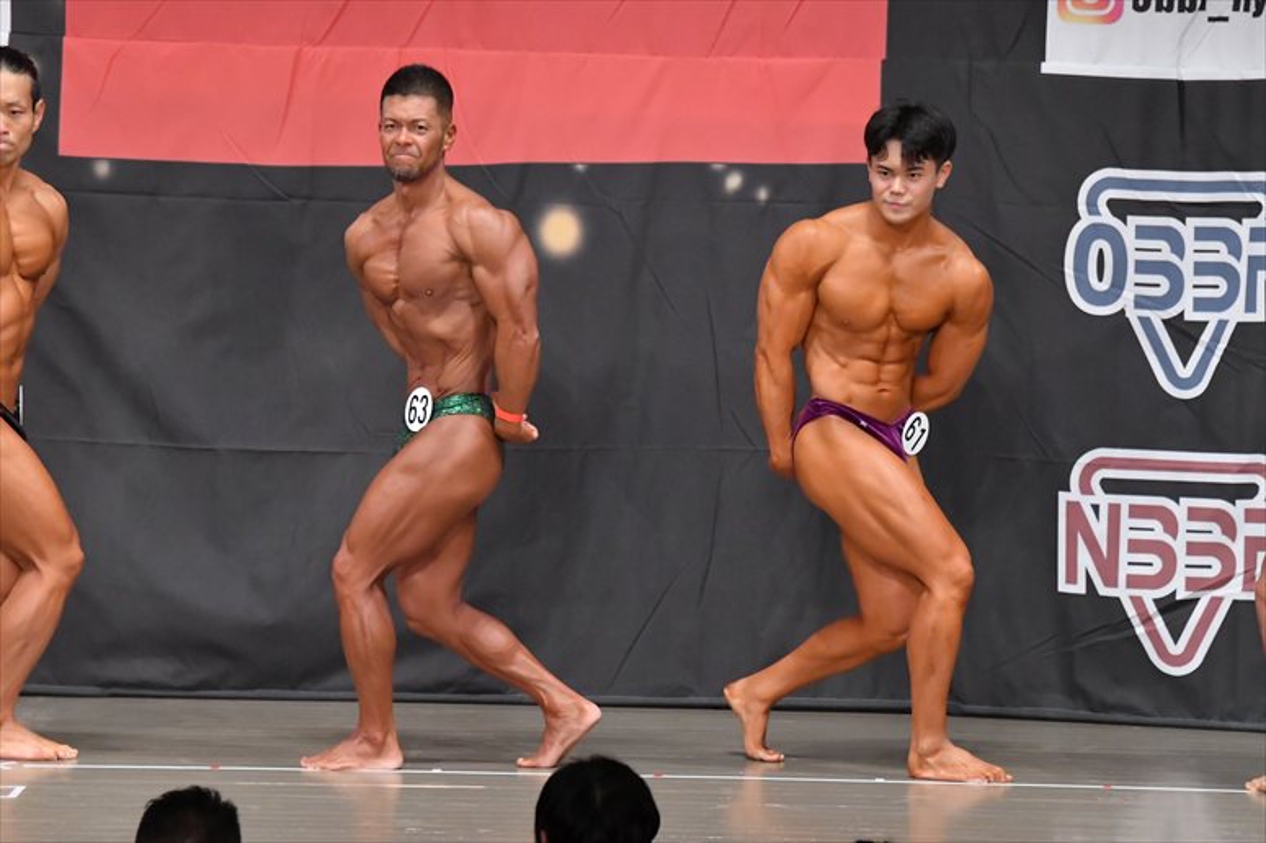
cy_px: 422
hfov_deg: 9.2
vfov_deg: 6.1
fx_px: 7909
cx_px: 633
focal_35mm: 225
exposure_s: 1/400
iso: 6400
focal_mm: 150
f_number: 5.6
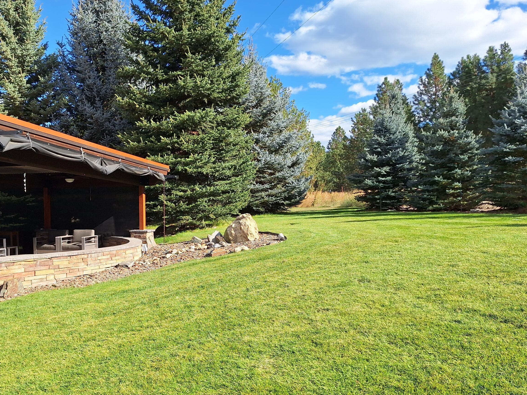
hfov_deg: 59.0
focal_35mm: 30
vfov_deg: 46.7
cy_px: 221
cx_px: 191
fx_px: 457
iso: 25
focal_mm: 5.54
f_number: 1.8
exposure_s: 1/2105
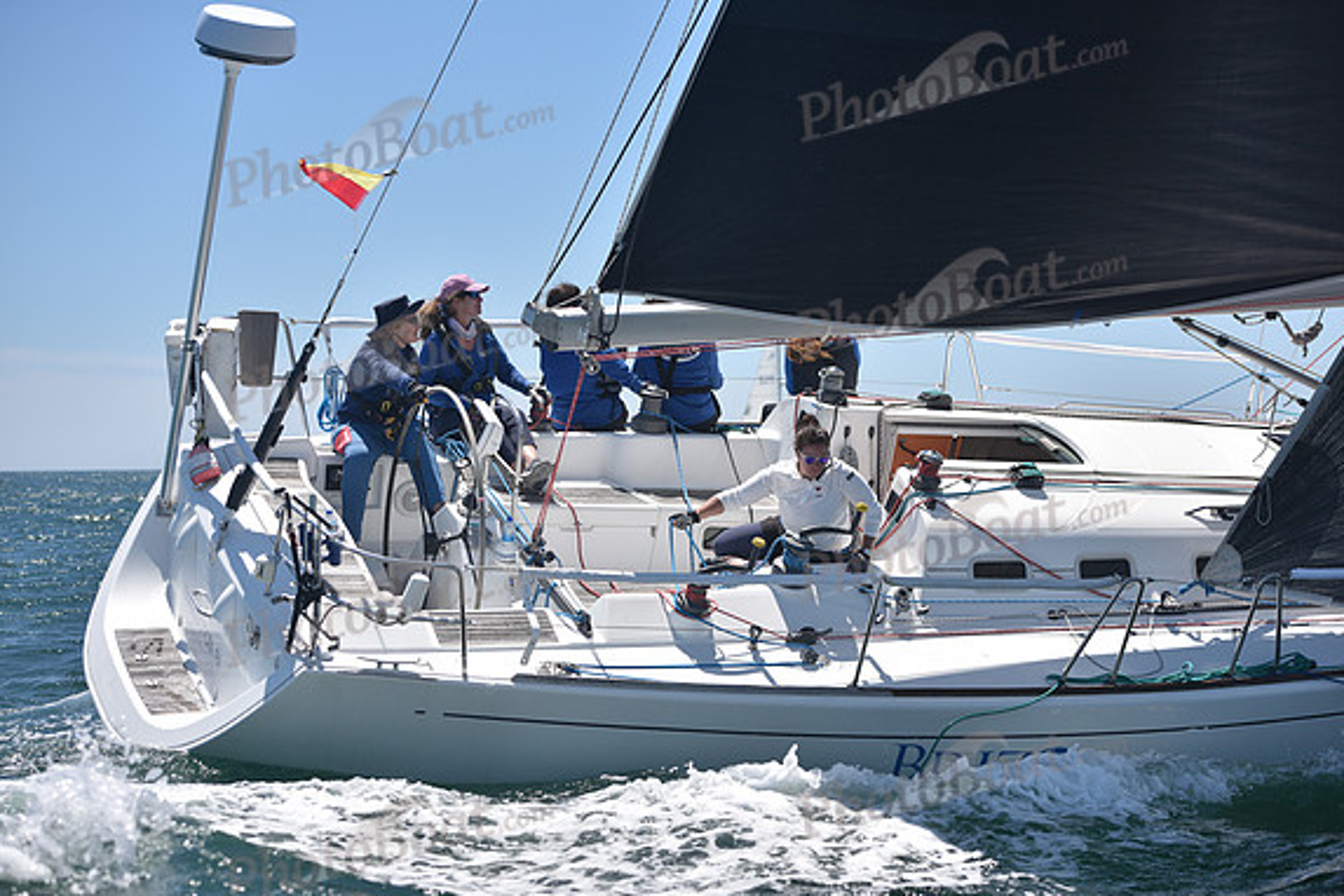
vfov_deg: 16.9
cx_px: 678
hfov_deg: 25.1
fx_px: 3024
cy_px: 452
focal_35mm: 81
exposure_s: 1/1000
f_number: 4.5
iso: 200
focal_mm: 80
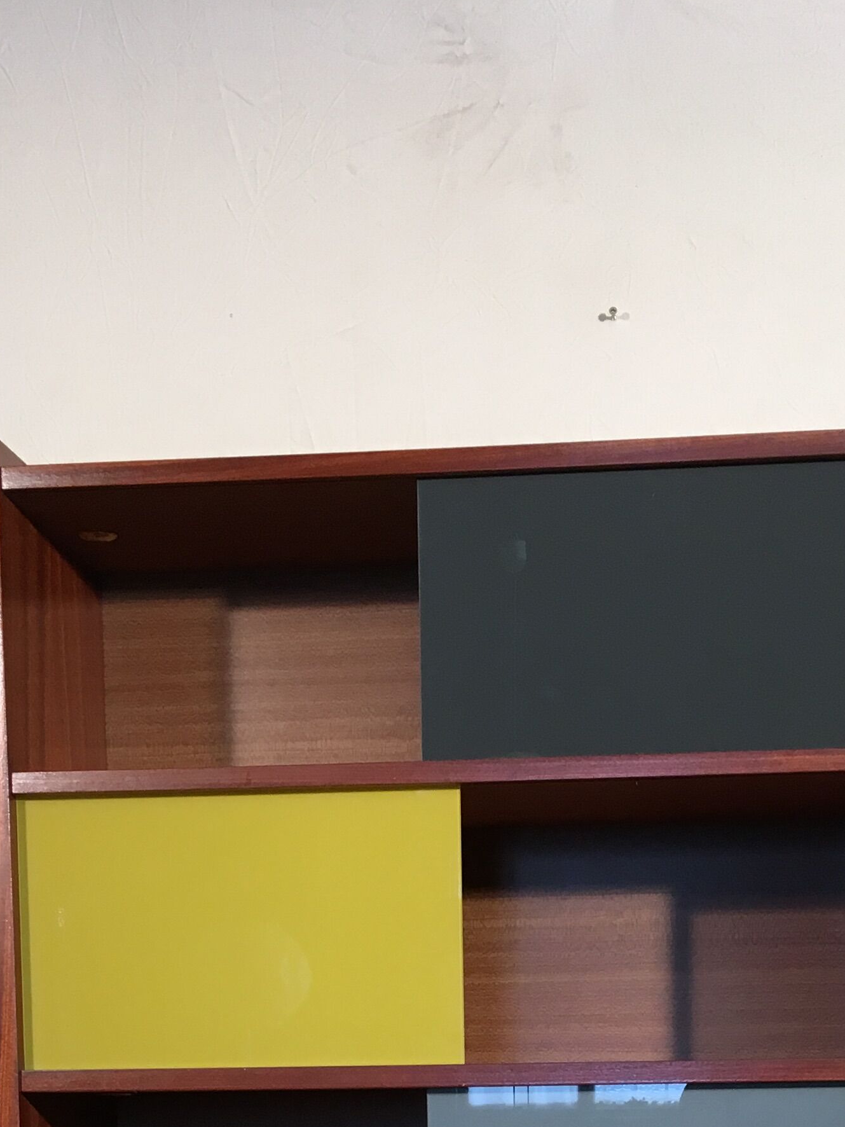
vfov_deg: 26.9
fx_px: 2148
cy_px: 1248
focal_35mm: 66
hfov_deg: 22.2
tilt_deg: -4.6
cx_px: 488
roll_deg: +1.5
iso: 40
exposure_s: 1/33
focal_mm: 4.15
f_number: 2.2
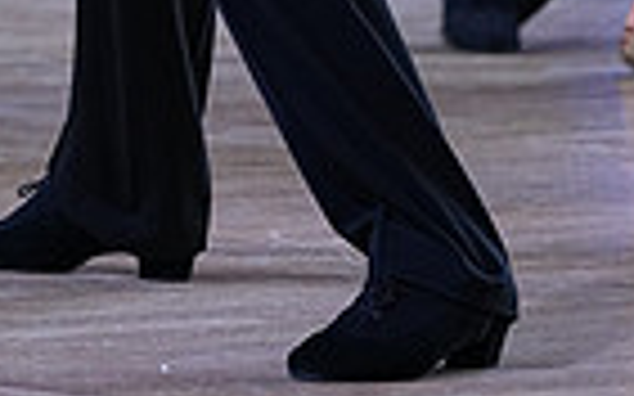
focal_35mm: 580
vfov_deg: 2.2
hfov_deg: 3.6
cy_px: -698
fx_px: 10018
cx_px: 56
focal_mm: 138
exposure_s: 1/500
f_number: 4
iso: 1000
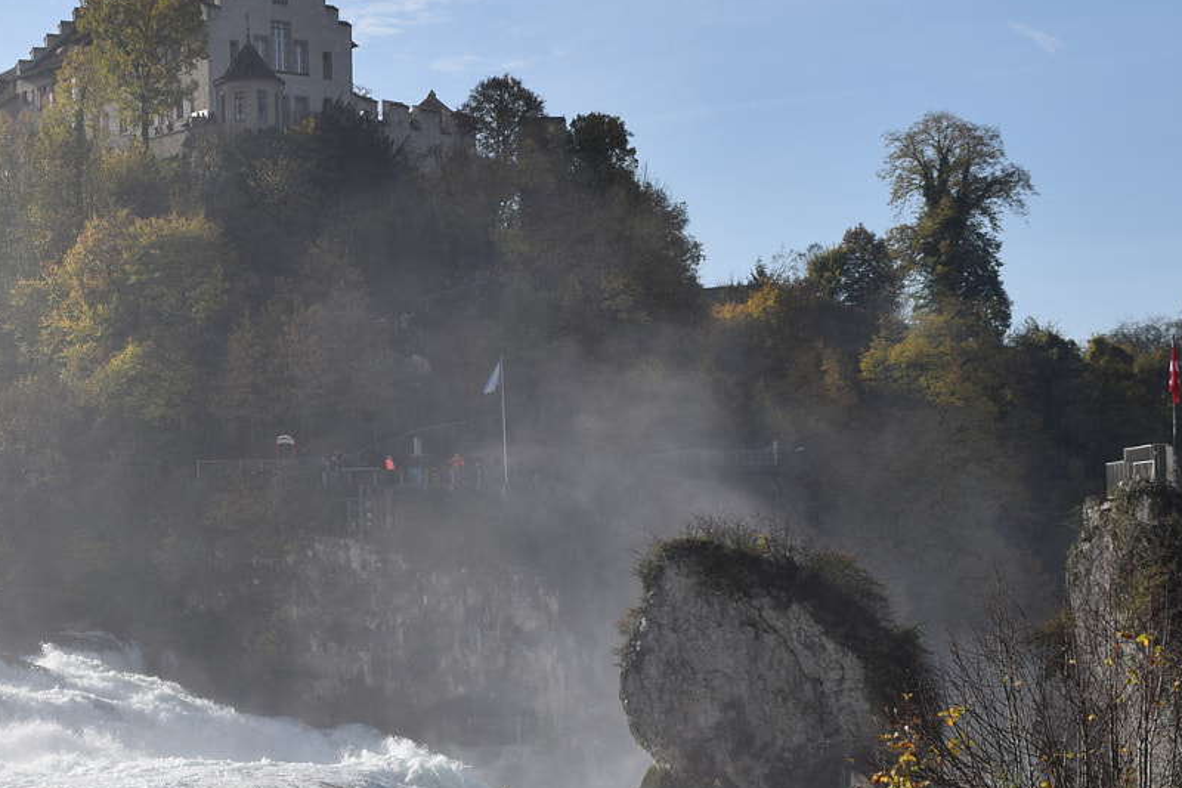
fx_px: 2856
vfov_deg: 15.7
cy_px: 473
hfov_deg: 23.1
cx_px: 251
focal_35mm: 87
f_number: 7.1
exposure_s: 1/500
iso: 100
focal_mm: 29
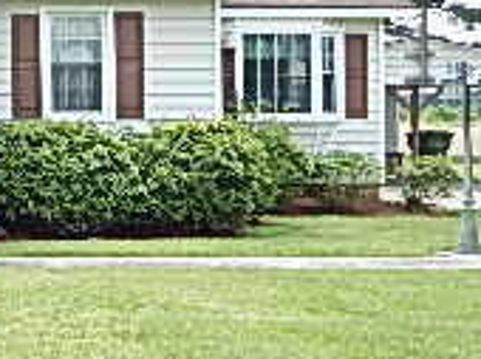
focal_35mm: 83
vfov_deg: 17.7
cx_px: -311
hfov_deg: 19.4
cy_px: 107
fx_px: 1152
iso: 125
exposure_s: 1/640
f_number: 3
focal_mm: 4
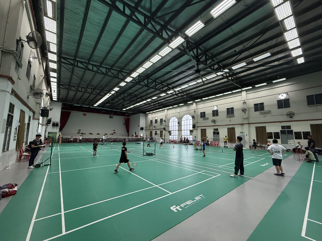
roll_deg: -1.2
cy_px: 120
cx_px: 161
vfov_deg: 85.7
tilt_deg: +7.5
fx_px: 130
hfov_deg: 102.1
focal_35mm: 14
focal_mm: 2.22
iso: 400
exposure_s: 1/100
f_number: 2.2
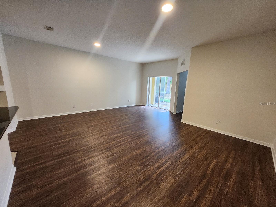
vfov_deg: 89.9
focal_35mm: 13
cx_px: 138
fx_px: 104
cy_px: 104
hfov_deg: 106.2
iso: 400
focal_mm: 1.74
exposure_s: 1/60
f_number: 2.2
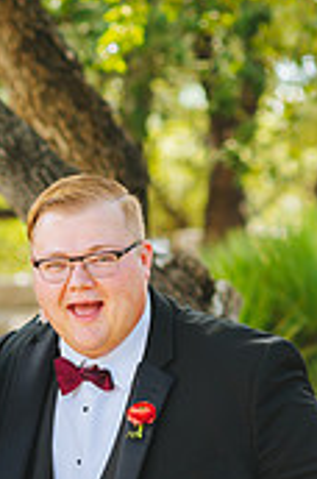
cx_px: 7
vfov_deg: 9.2
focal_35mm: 223
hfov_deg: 6.1
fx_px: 2957
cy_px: 407
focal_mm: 85
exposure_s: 1/800
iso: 320
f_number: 3.5
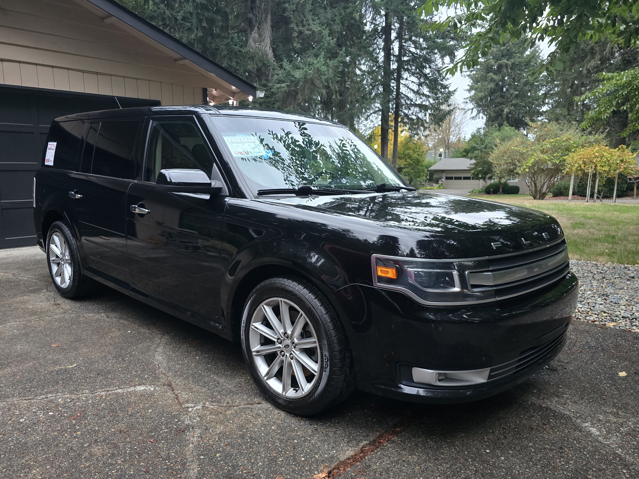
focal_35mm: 26
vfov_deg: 52.9
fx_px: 480
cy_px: 269
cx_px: 310
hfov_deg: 67.3
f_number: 1.7
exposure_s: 1/60
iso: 800
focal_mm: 6.3
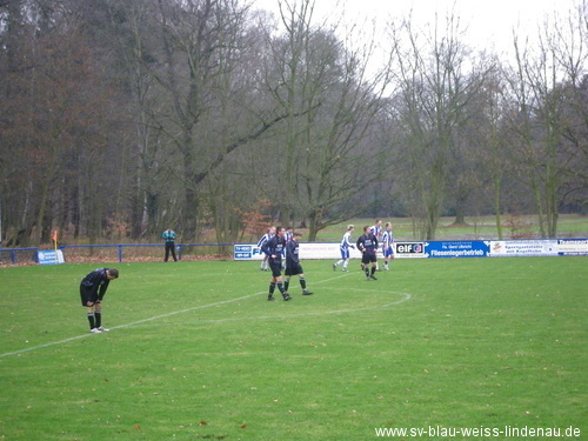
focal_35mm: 93
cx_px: 294
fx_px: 1580
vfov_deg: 15.9
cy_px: 220
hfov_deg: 21.1
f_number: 5.3
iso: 250
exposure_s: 1/50
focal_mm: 16.5
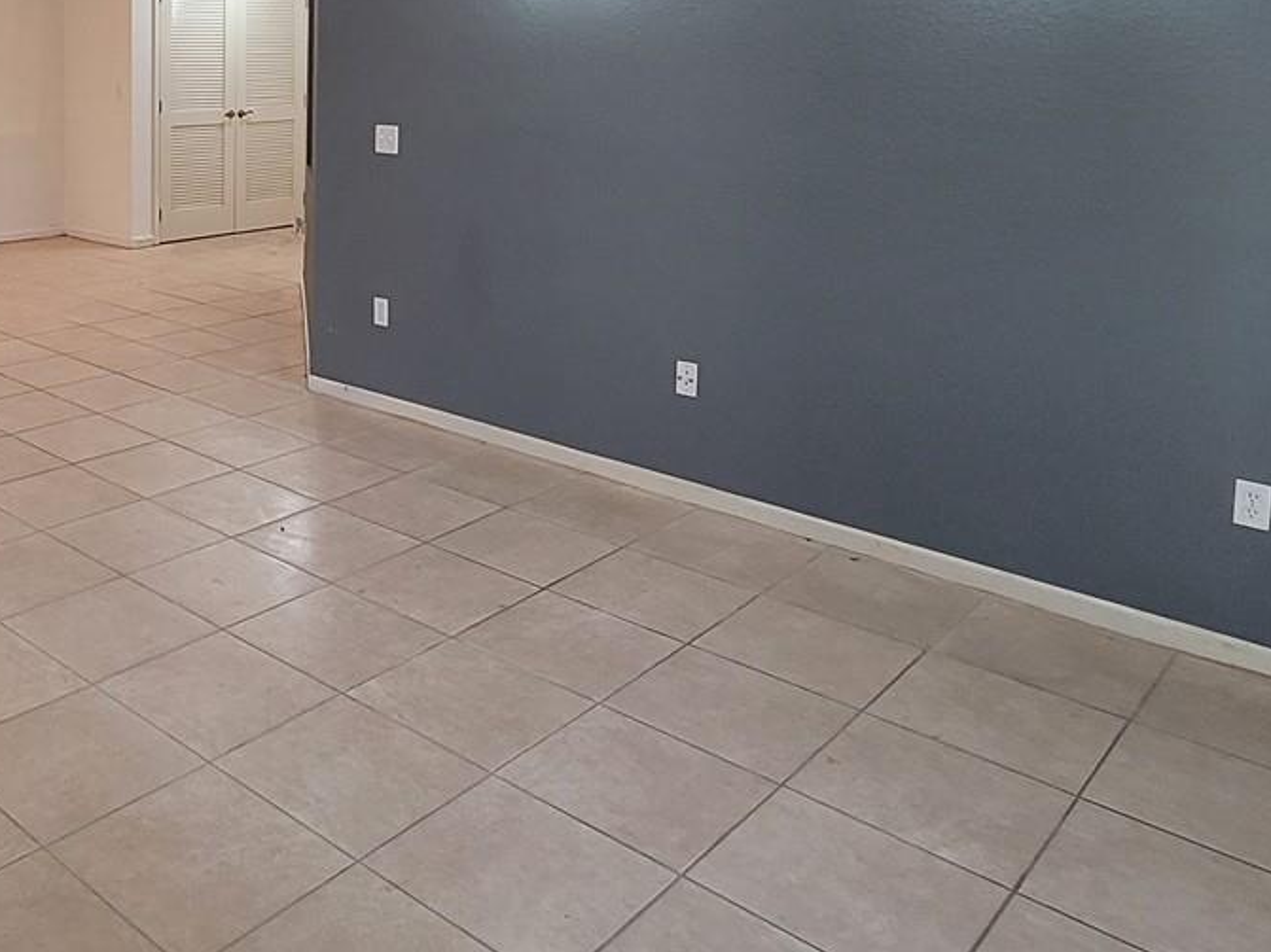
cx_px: 216
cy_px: 153
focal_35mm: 31
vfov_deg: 42.8
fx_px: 1138
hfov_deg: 53.6
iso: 250
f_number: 2.2
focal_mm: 2.2
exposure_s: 1/60
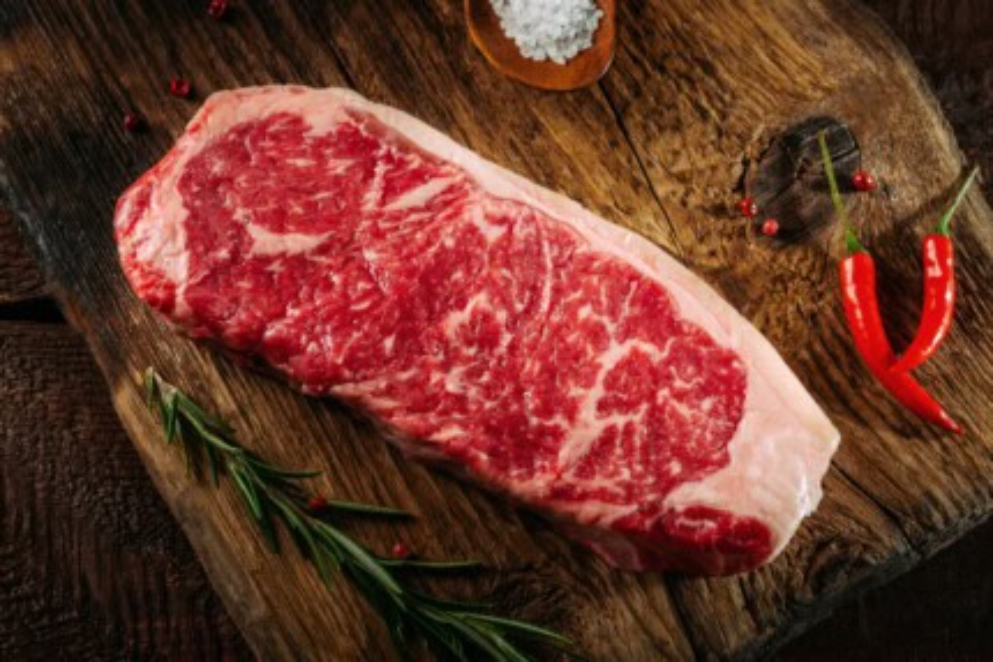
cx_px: 496
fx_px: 2483
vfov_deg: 15.2
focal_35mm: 90
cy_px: 331
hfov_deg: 22.6
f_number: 11
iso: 320
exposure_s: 1/200
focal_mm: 60
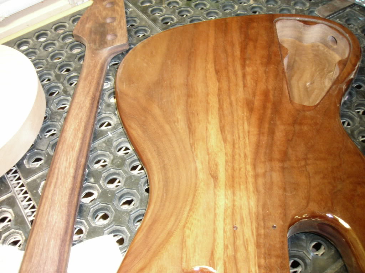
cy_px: 136
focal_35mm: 38
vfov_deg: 37.7
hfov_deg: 49.0
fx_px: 401
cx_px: 182
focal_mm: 6.3
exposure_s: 1/12
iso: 200
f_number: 3.2
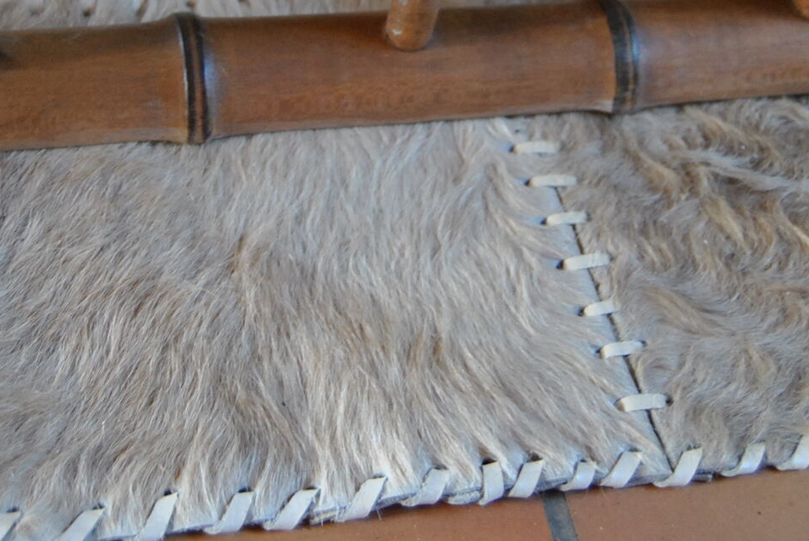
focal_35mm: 73
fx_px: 1642
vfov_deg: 18.3
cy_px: 32
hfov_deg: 27.5
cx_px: 256
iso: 640
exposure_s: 1/30
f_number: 3.8
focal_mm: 24
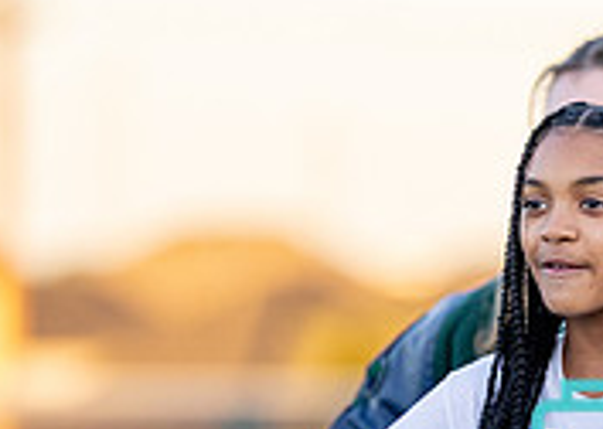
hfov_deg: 2.5
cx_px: 604
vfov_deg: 1.8
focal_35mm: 812
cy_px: 423
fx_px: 13890
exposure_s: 1/1250
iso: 500
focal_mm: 200
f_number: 2.8
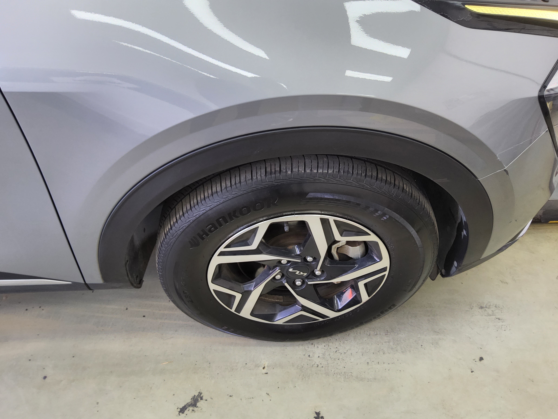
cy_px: 210
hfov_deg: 69.4
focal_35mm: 25
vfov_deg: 54.9
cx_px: 279
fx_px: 403
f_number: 2
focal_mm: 3.08
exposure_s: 1/120
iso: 125
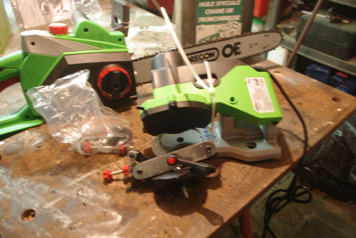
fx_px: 307
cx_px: 178
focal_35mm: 31
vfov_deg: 42.4
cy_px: 119
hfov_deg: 60.2
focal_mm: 21.25
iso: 400
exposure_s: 1/1.43
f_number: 4.5
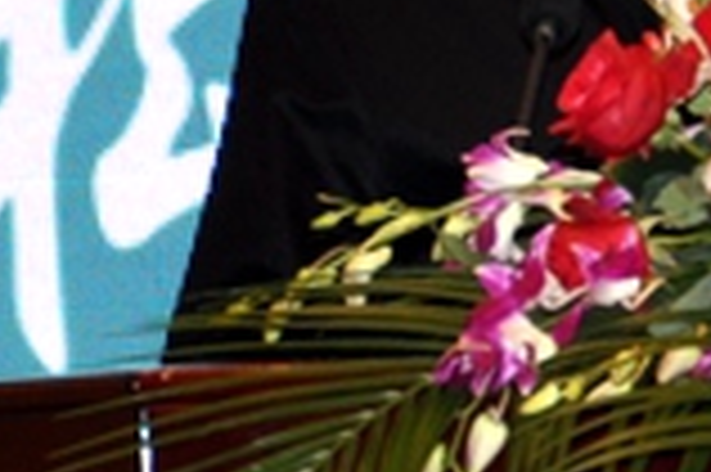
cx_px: 644
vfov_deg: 5.0
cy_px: -20
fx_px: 5386
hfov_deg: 7.5
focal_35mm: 273
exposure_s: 1/60
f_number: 4.8
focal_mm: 48
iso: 320
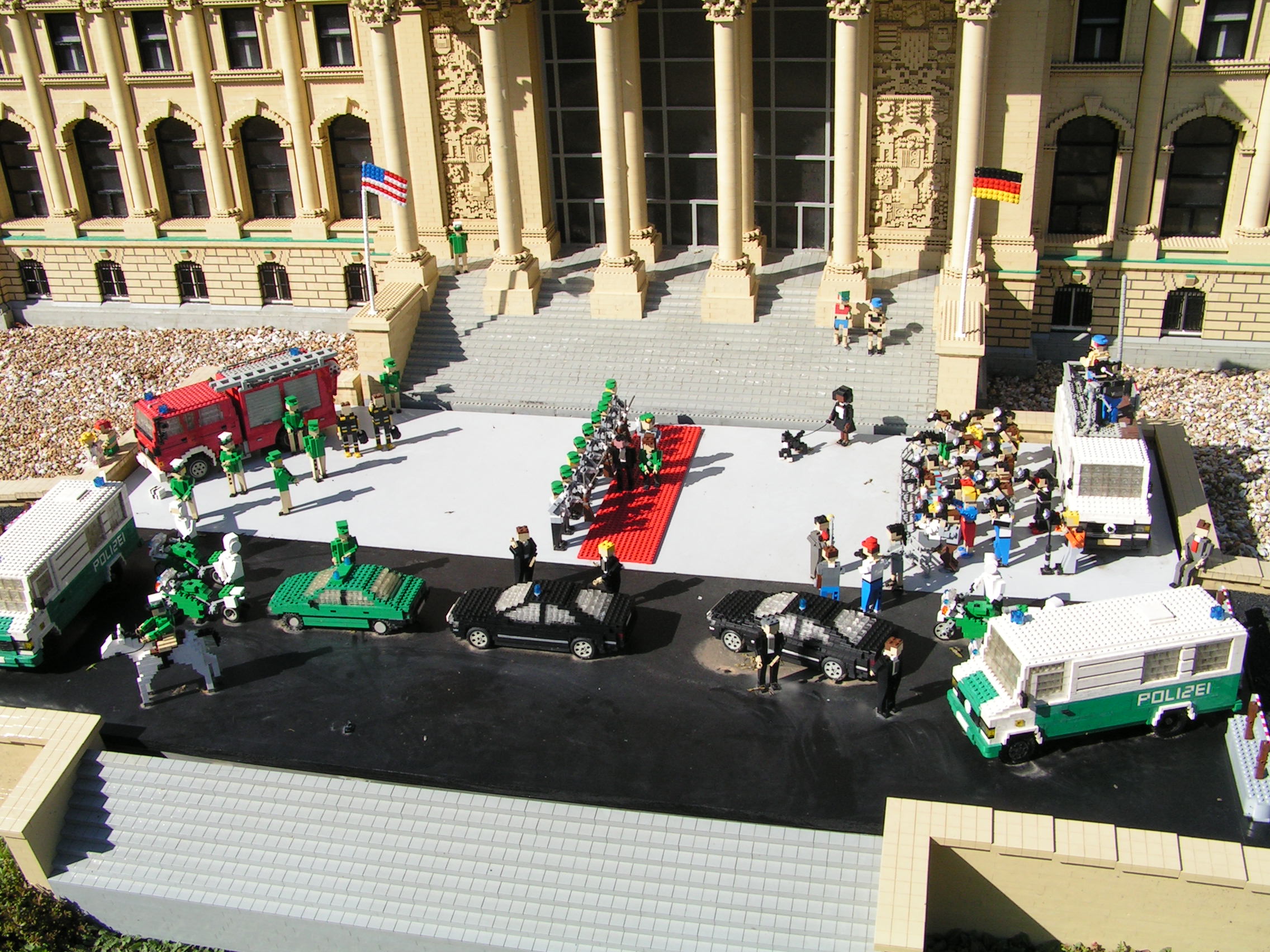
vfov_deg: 37.7
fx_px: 1394
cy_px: 476
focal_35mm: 38
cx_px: 635
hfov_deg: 49.0
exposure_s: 1/400
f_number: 5.6
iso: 50
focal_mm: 6.3
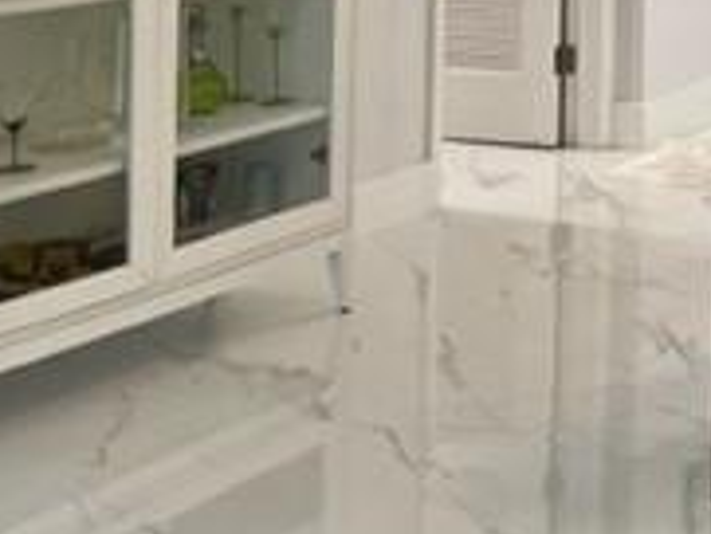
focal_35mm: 92
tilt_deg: +0.5
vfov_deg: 15.0
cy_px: -243
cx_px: 1033
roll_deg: -0.7
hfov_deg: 19.0
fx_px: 1891
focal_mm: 4.2
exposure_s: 1/120
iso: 125
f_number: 1.6
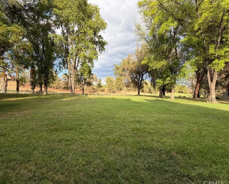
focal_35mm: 15
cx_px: 117
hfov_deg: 96.8
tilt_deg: -0.2
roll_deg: +0.6
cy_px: 92
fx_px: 102
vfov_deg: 84.0
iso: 50
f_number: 2.2
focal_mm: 2.22
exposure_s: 1/502
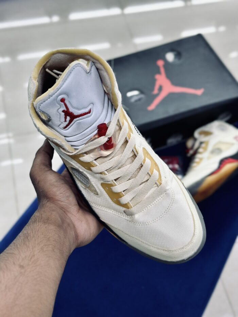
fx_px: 440
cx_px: 119
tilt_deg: -55.4
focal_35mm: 48
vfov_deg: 39.7
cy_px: 158
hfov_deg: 30.3
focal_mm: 6.86
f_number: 1.78
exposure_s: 1/100
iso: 64
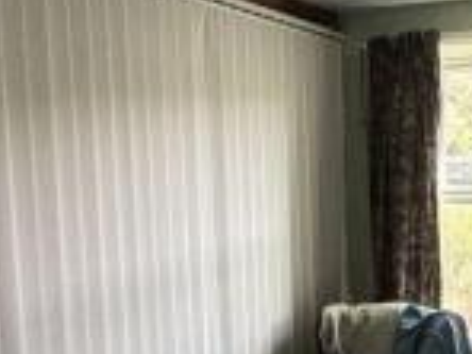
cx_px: 531
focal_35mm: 55
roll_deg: +1.3
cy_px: 269
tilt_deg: -5.8
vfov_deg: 26.2
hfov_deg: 30.8
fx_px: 750
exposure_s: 1/119
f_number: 2.2
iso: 320
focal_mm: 2.22
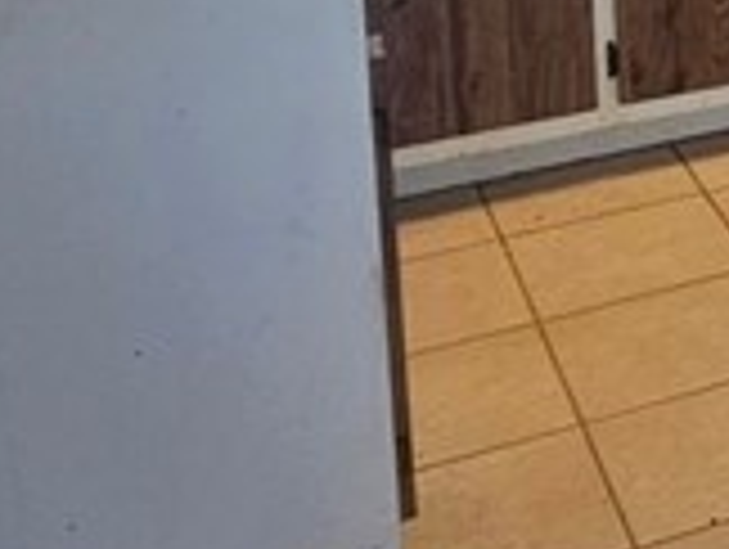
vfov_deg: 15.8
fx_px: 1729
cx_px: 1323
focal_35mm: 82
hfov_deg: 18.5
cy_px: -396
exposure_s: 1/60
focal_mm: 2.2
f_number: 2.2
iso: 100
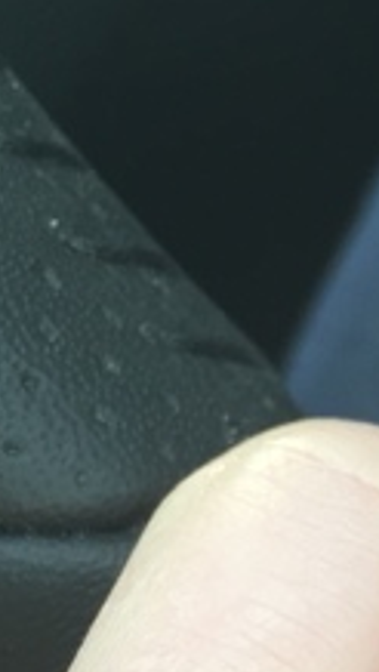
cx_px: 622
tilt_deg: -54.3
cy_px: 576
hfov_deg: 12.9
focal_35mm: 87
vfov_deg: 23.9
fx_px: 1551
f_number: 2.2
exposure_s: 1/40
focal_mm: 4.15
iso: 32
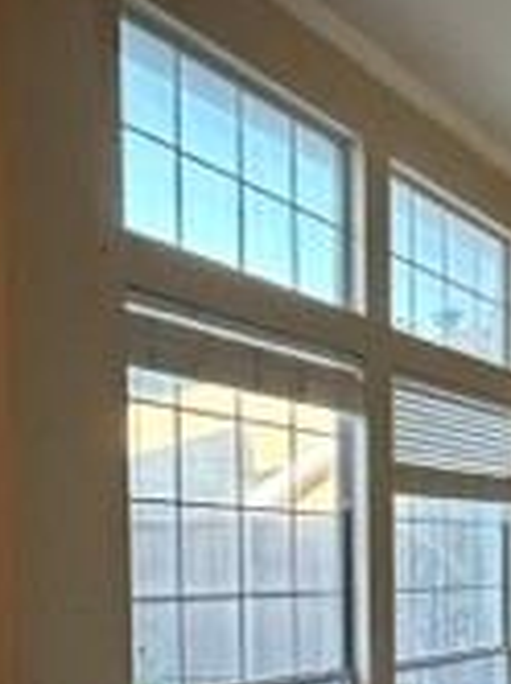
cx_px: 791
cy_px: 614
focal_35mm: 54
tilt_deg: -1.4
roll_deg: -0.4
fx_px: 1066
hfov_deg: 21.9
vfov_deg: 33.7
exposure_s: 1/40
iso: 1250
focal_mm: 2.22
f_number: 2.2
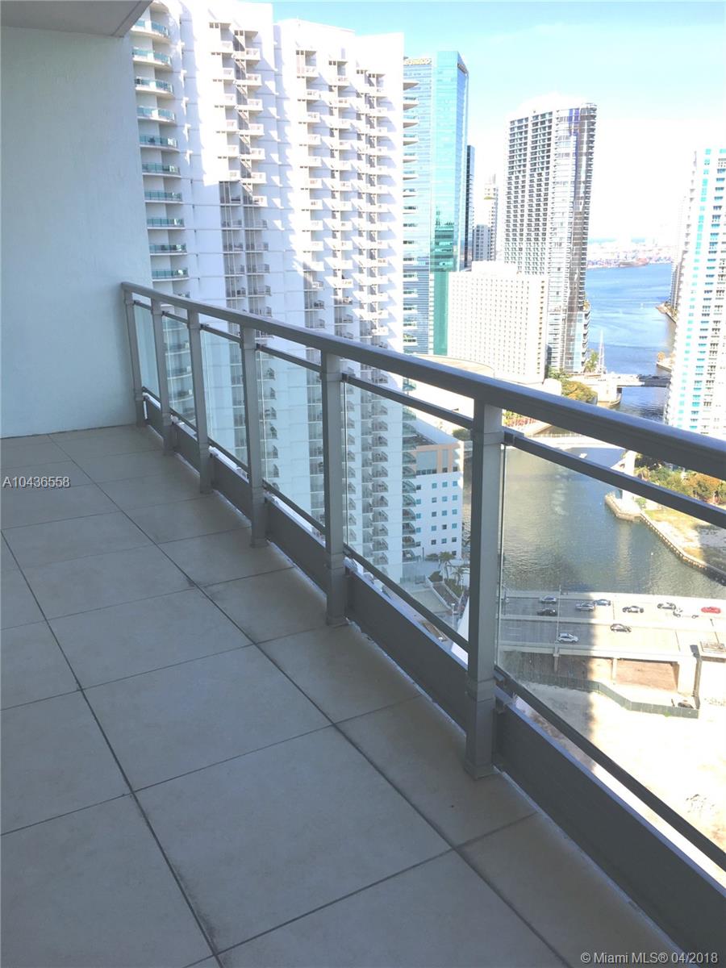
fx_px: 811
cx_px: 363
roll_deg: +0.7
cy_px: 484
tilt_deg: -16.2
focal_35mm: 29
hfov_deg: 48.2
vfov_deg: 61.7
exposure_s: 1/864
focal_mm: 4.15
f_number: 2.2
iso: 25
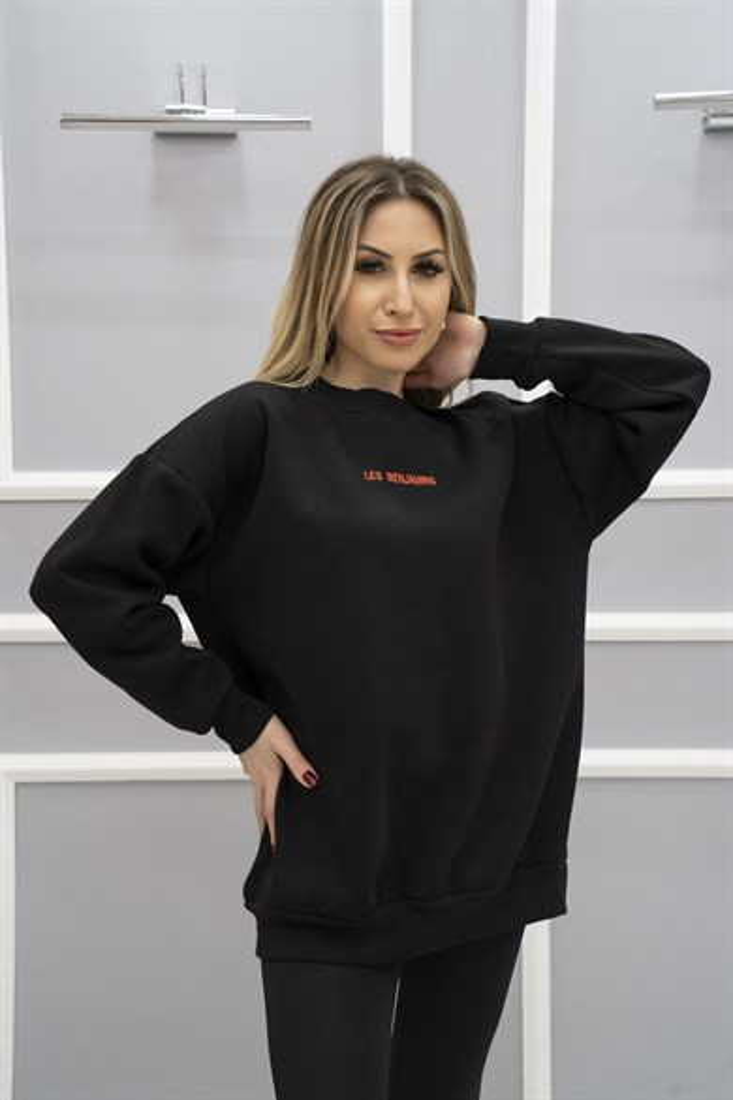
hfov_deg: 22.6
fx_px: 1832
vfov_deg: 33.4
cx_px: 366
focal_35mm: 60
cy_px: 550
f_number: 5.6
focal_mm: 60
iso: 800
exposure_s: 1/60
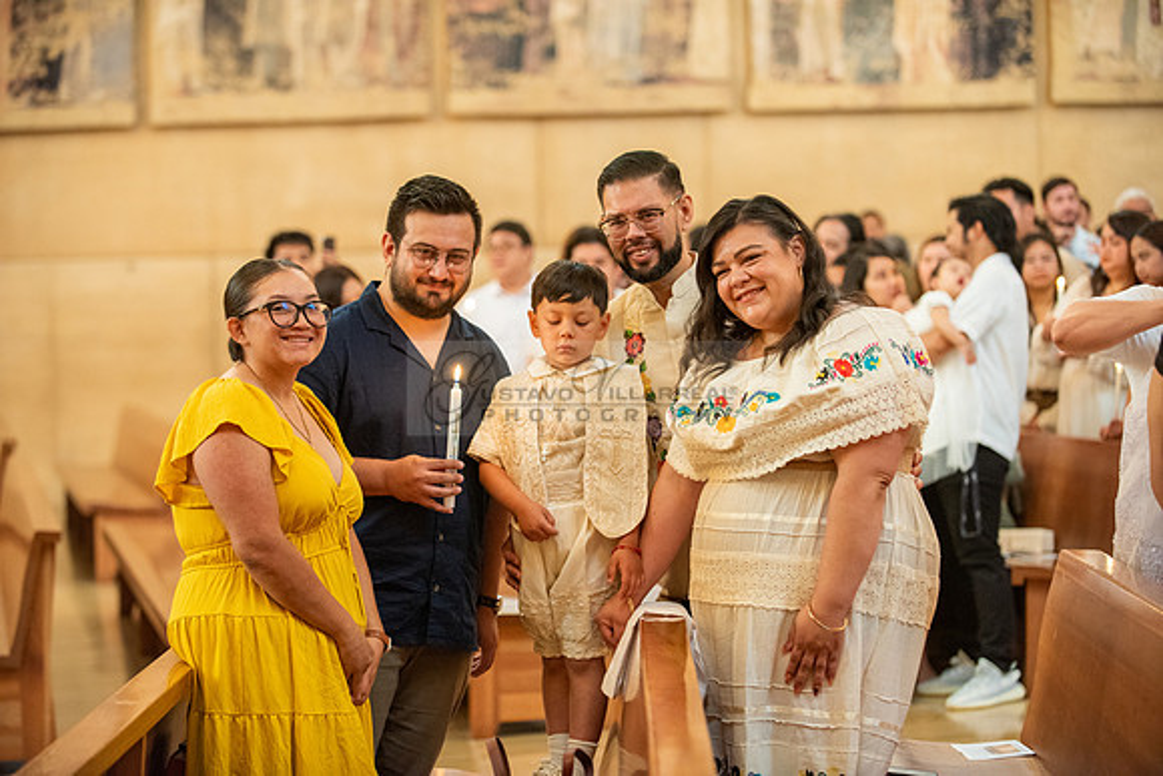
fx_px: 3167
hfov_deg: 20.8
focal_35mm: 98
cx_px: 582
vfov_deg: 14.0
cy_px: 388
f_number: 2.8
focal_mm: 98
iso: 2000
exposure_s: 1/80
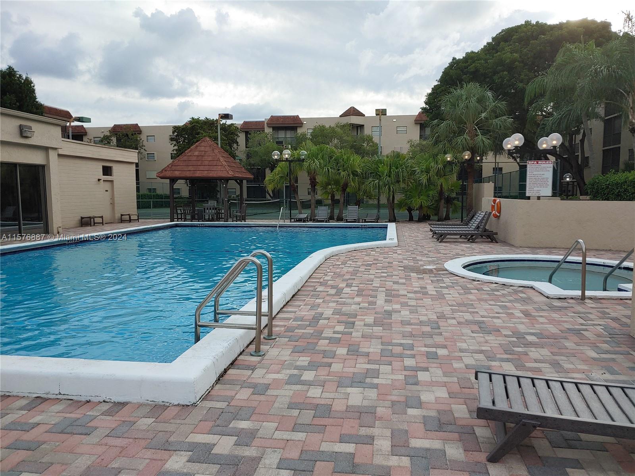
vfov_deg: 54.9
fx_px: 459
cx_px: 318
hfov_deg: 69.4
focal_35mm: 25
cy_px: 238
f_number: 1.5
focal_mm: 4.23
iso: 50
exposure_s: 1/935
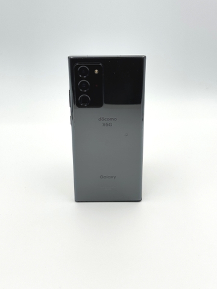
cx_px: 108
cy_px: 144
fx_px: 401
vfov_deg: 39.7
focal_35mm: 48
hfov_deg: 30.3
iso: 64
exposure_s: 1/326
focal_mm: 6.76
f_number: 1.78
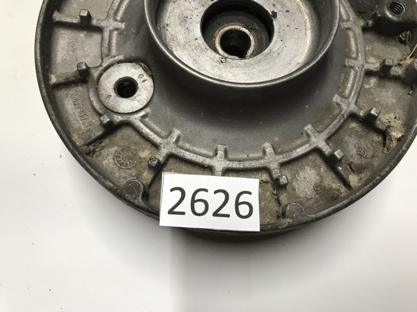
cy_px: 156
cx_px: 208
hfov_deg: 63.5
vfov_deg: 49.7
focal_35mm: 28
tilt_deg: -72.5
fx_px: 337
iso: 32
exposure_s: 1/33
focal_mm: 3.99
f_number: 1.8
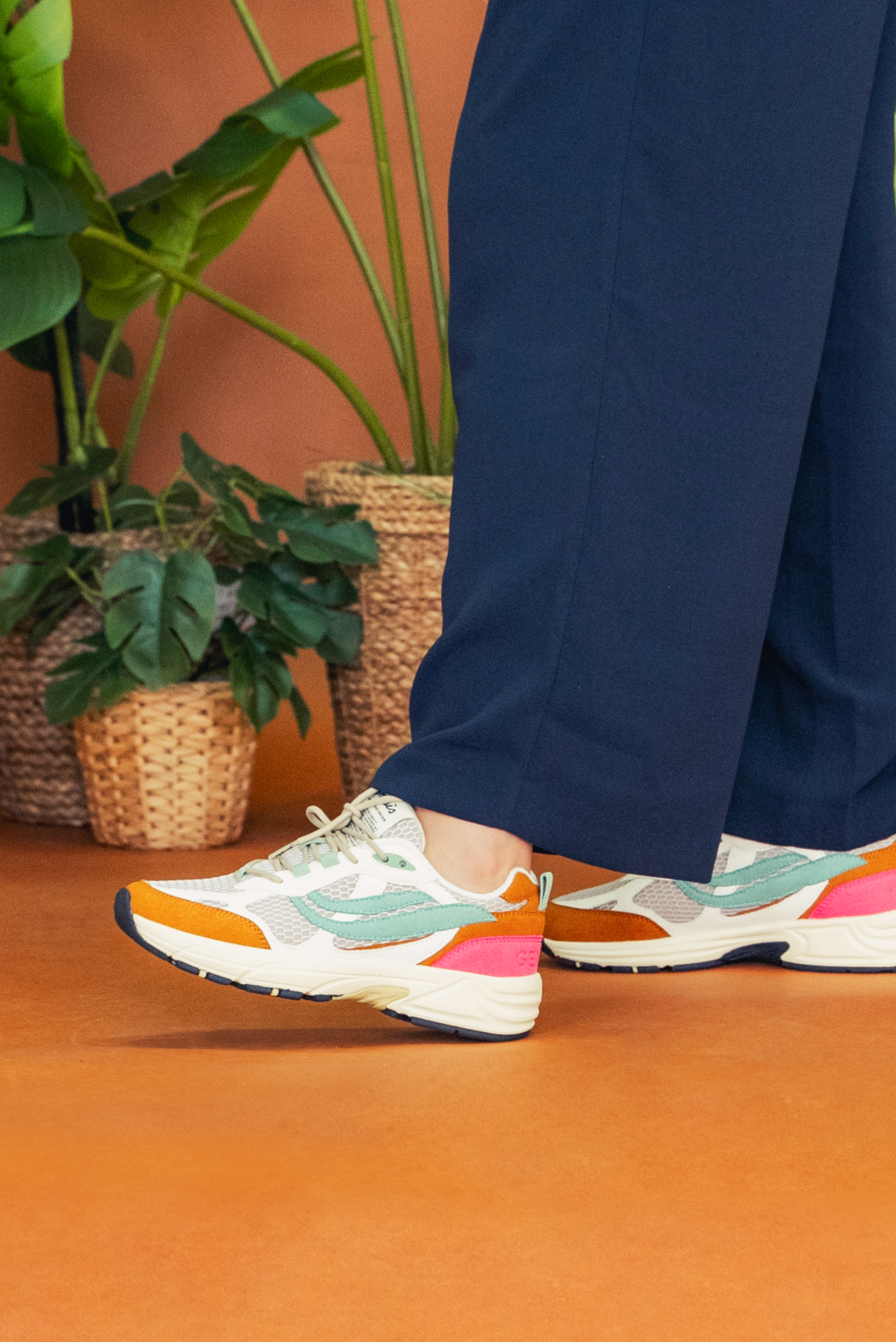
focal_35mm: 147
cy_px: 816
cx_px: 538
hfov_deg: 9.3
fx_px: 5479
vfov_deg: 13.9
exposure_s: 1/100
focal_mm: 75
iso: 1250
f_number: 5
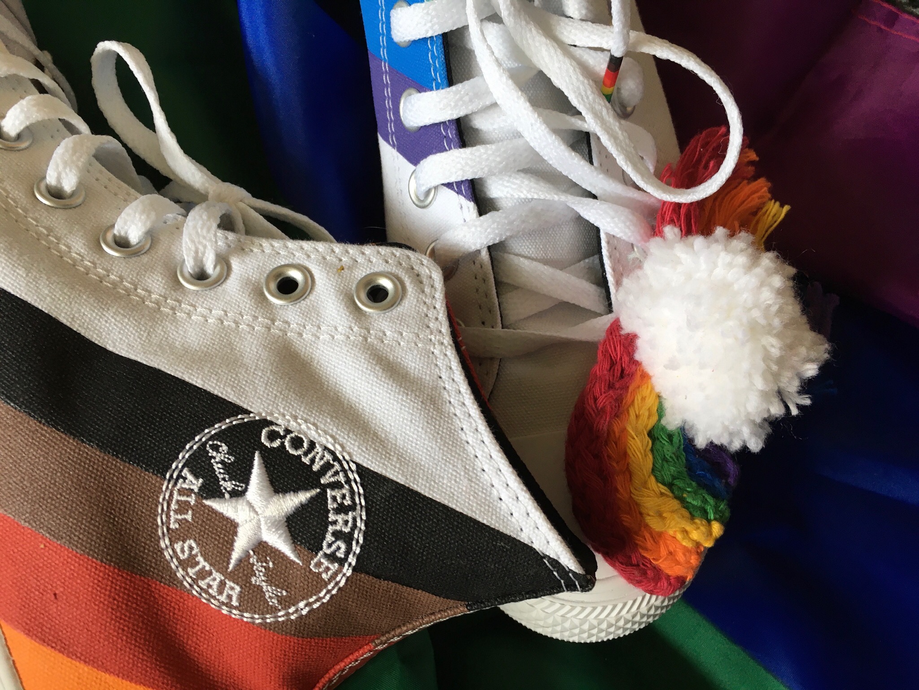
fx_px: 770
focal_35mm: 29
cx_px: 460
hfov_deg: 61.7
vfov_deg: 48.2
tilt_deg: -69.8
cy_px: 345
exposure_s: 1/33
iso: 64
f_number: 2.2
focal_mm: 4.15
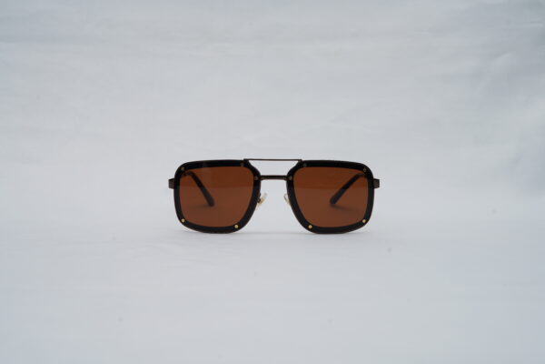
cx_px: 272
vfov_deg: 27.0
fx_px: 757
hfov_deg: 39.6
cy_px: 182
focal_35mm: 50
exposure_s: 1/160
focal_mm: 50
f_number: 9
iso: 100
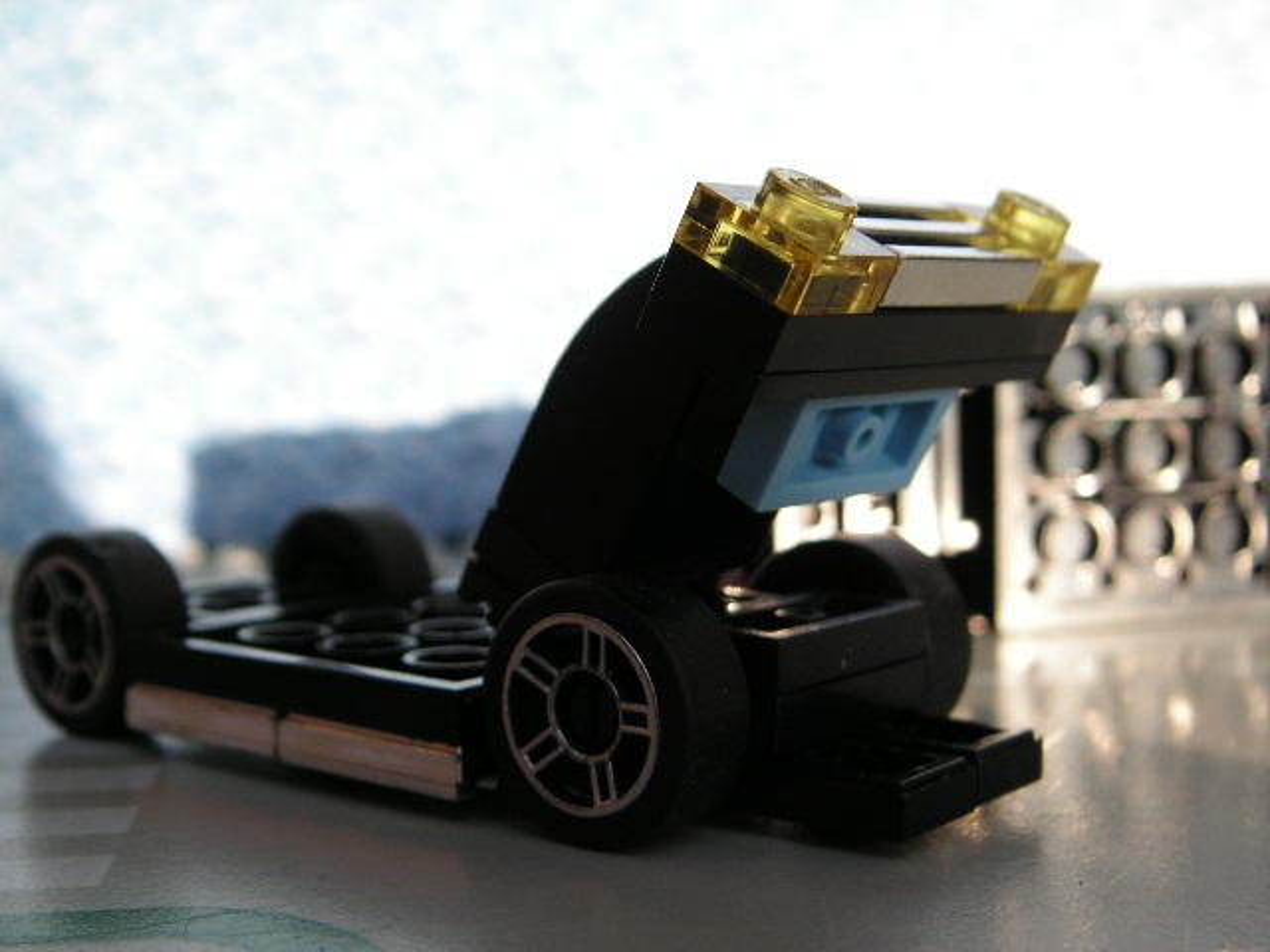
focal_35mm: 47
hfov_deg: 40.4
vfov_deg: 30.9
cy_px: 476
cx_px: 635
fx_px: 1724
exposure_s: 1/45
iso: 50
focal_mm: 7.7
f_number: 3.6
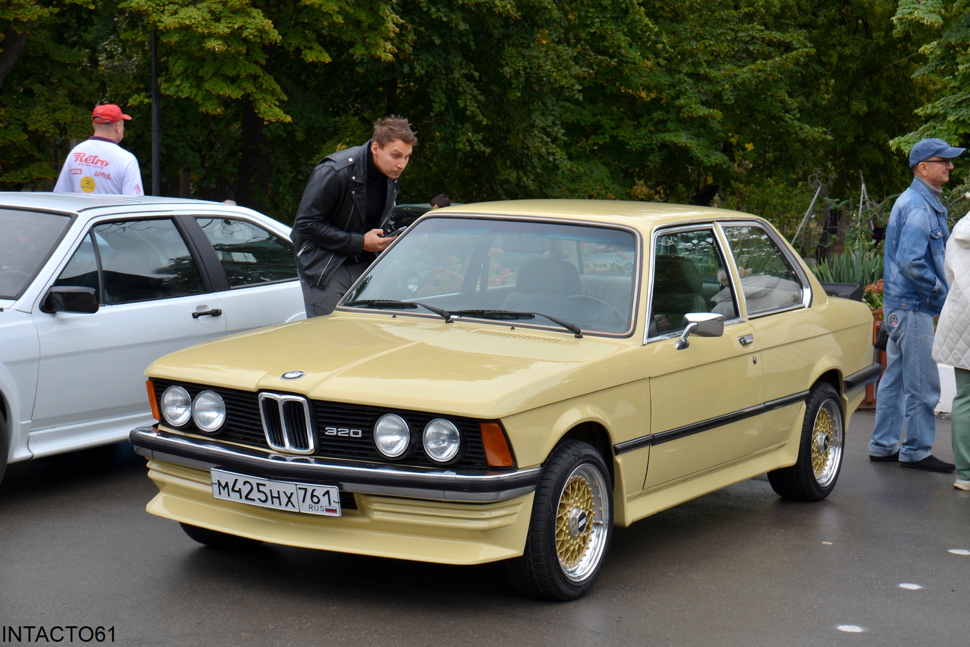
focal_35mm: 66
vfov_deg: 20.6
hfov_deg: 30.5
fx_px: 1778
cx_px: 485
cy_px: 324
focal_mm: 44
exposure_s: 1/200
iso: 200
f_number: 7.1
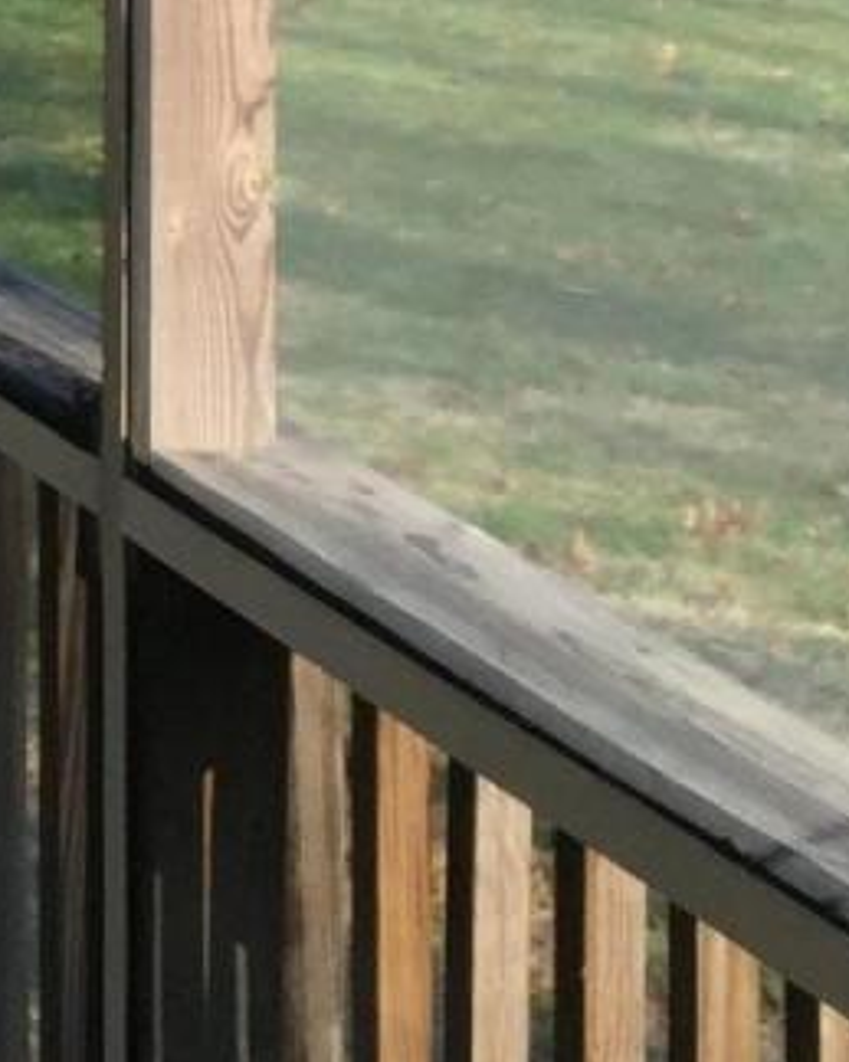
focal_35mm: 175
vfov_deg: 10.3
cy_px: -974
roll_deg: -0.5
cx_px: -918
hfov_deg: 8.3
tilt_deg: +0.4
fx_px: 5499
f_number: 2.2
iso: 32
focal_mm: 4.15
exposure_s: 1/344
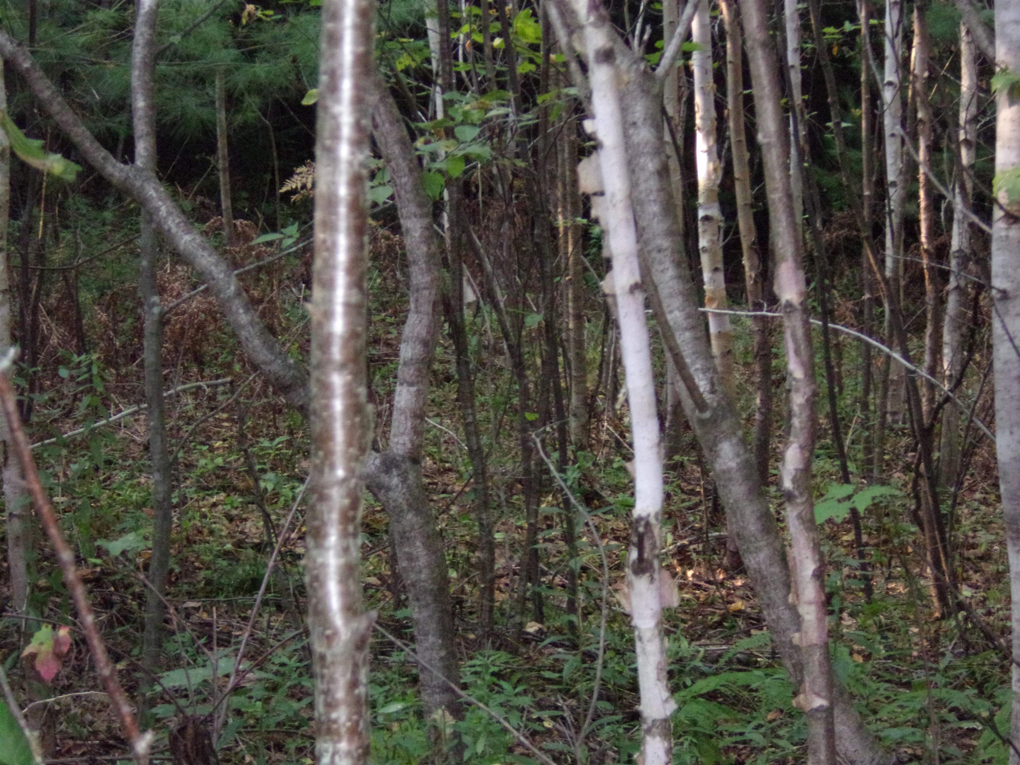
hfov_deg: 18.2
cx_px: 510
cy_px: 382
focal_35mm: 108
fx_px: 3182
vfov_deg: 13.7
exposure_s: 1/60
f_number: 6.6
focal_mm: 19.6
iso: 800
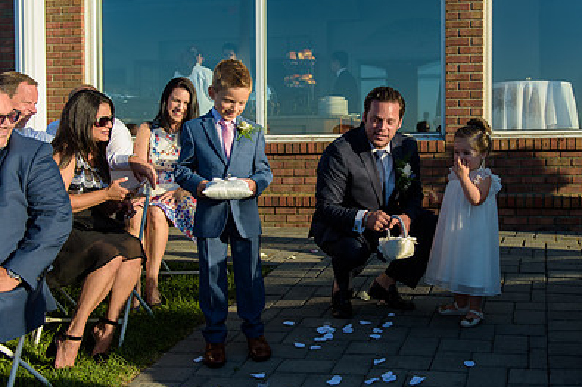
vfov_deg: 28.6
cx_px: 379
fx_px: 759
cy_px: 173
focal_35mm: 47
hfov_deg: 41.5
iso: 200
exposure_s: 1/1600
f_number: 3.2
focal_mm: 32
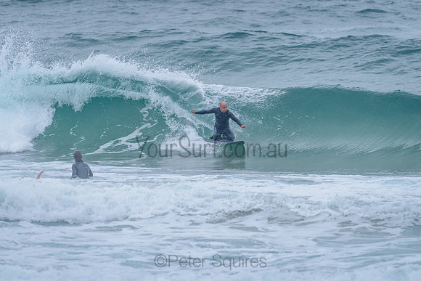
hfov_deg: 3.4
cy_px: 109
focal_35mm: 613
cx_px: 211
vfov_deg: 2.2
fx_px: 7167
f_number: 5.6
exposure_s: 1/2000
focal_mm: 500
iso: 1400
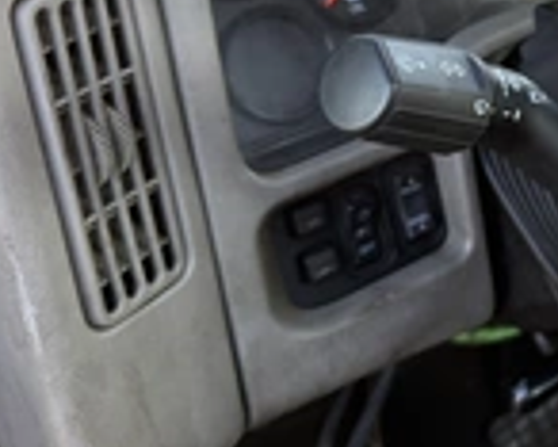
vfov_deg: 23.3
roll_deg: -4.2
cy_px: 53
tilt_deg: -27.7
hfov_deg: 27.0
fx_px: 1058
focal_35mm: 64
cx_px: 619
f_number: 1.78
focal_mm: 6.76
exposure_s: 1/233
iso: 200
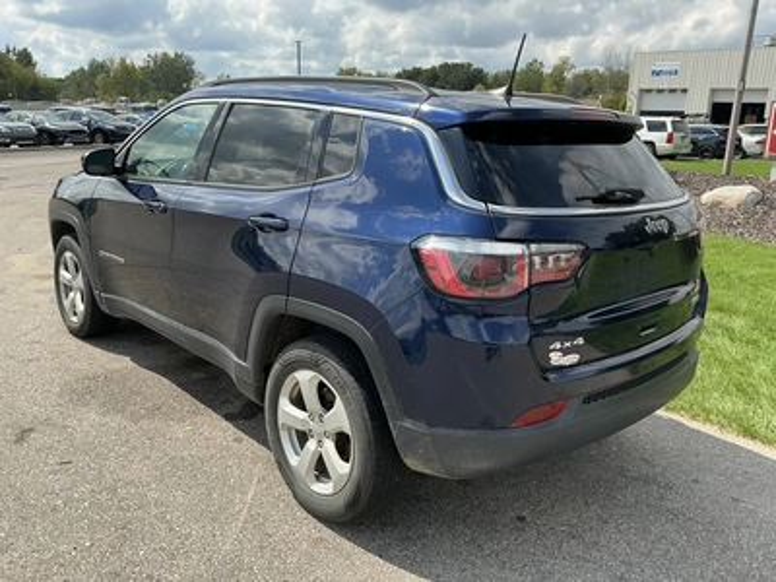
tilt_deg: -15.1
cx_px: 388
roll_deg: -3.1
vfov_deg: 49.7
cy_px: 291
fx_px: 628
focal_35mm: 28
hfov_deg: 63.4
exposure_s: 1/1342
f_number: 1.8
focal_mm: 3
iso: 25
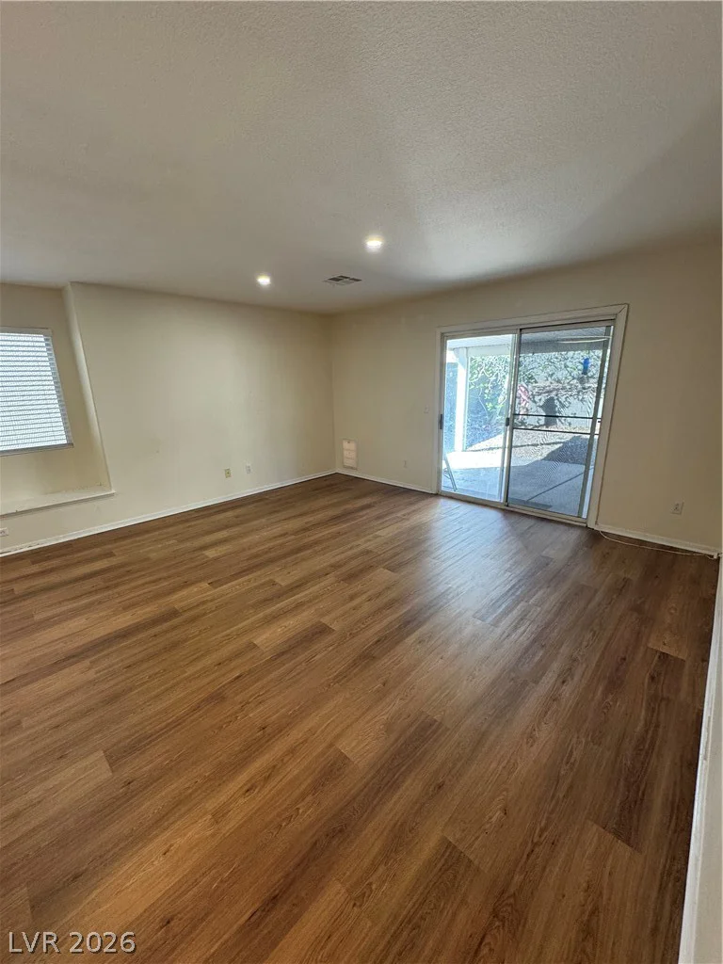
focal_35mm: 14
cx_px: 362
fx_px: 390
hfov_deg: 85.7
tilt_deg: -15.5
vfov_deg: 102.1
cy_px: 482
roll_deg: +1.6
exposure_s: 1/120
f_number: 2.2
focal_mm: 2.22
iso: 200
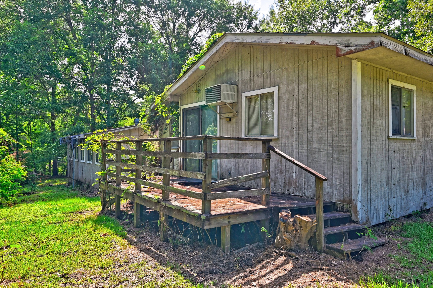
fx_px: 288
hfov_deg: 73.8
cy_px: 144
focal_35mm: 24
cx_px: 216
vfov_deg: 53.1
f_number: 8
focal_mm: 24
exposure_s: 1/200
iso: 400
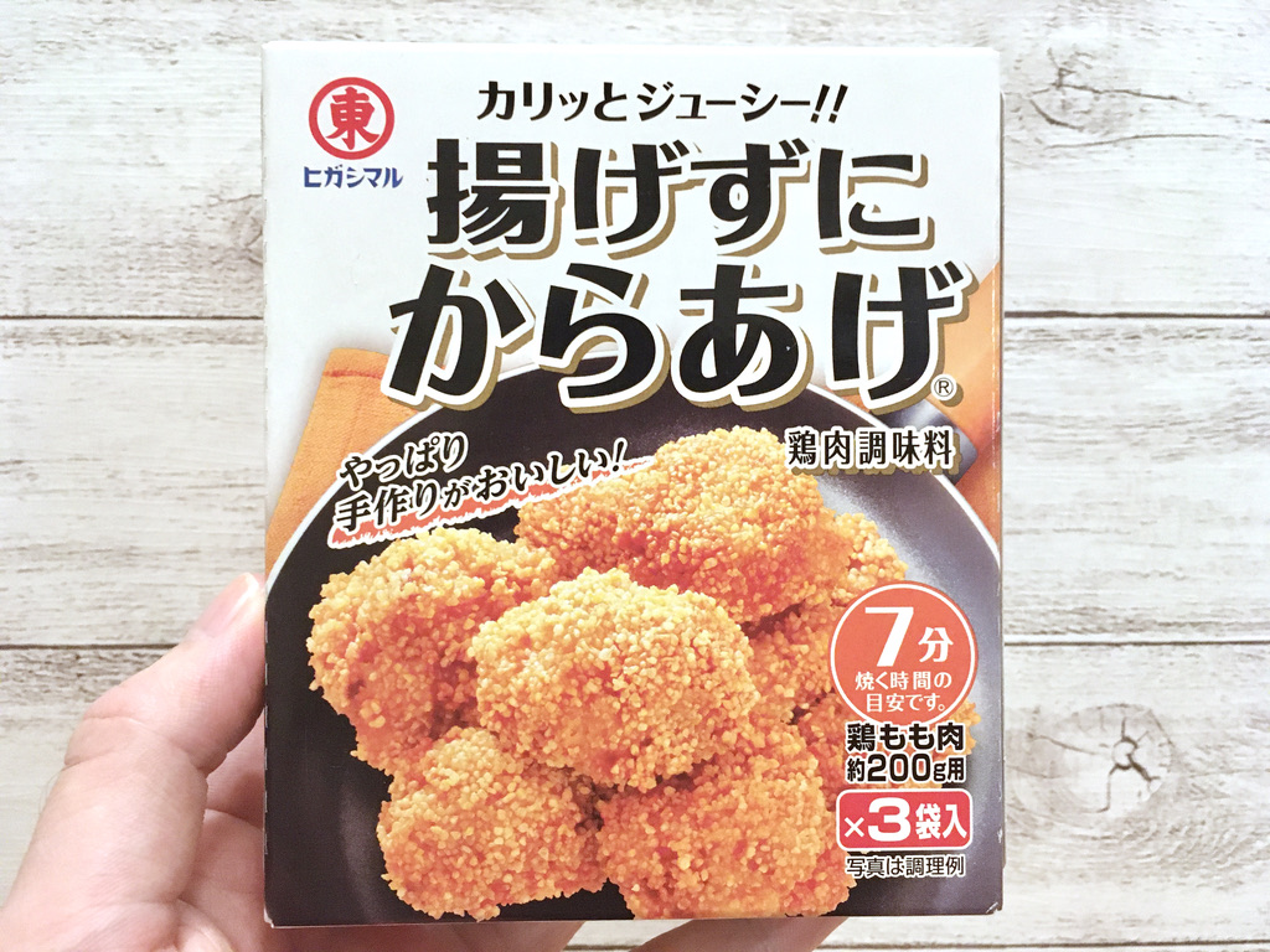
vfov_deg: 48.2
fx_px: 1064
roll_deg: -0.9
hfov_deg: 61.7
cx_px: 635
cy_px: 476
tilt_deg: -23.3
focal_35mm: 29
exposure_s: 1/15
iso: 250
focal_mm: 4.15
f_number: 2.2
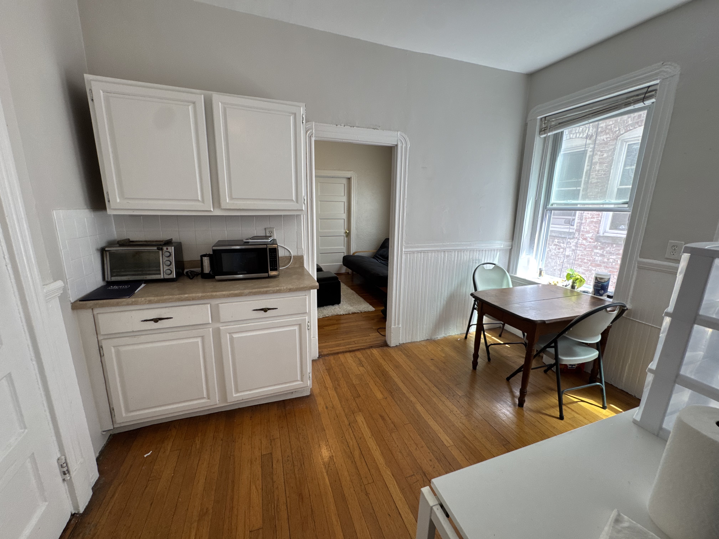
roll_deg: -1.2
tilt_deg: -13.2
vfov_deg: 85.7
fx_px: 291
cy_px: 270
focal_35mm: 14
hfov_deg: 102.1
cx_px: 360
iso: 125
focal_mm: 2.22
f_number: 2.2
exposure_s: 1/120
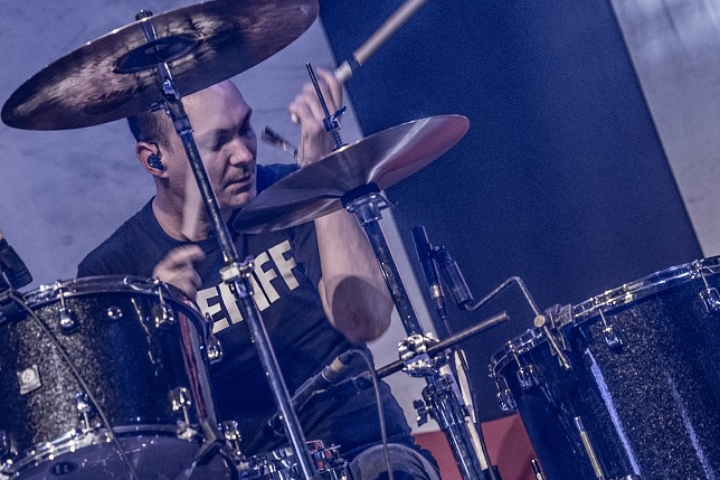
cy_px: 266
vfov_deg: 6.1
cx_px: 341
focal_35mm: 227
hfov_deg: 9.1
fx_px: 4530
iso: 1000
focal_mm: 135
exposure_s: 1/160
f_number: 2.8
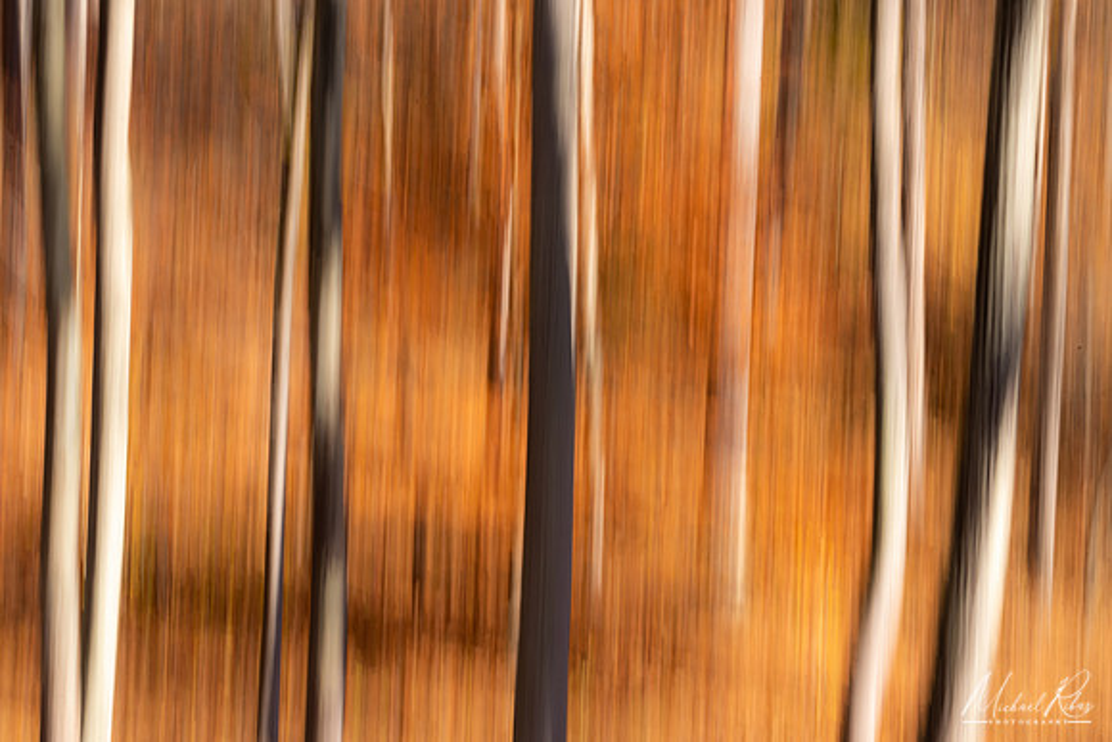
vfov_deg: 10.2
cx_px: 556
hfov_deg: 15.2
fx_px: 4171
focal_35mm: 135
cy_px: 371
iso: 64
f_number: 27
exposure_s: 1/6
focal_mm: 135
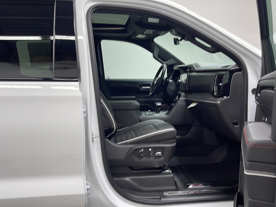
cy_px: 104
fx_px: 223
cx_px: 138
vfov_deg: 49.7
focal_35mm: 28
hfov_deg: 63.4
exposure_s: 1/40
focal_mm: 5.1
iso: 32
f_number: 1.6
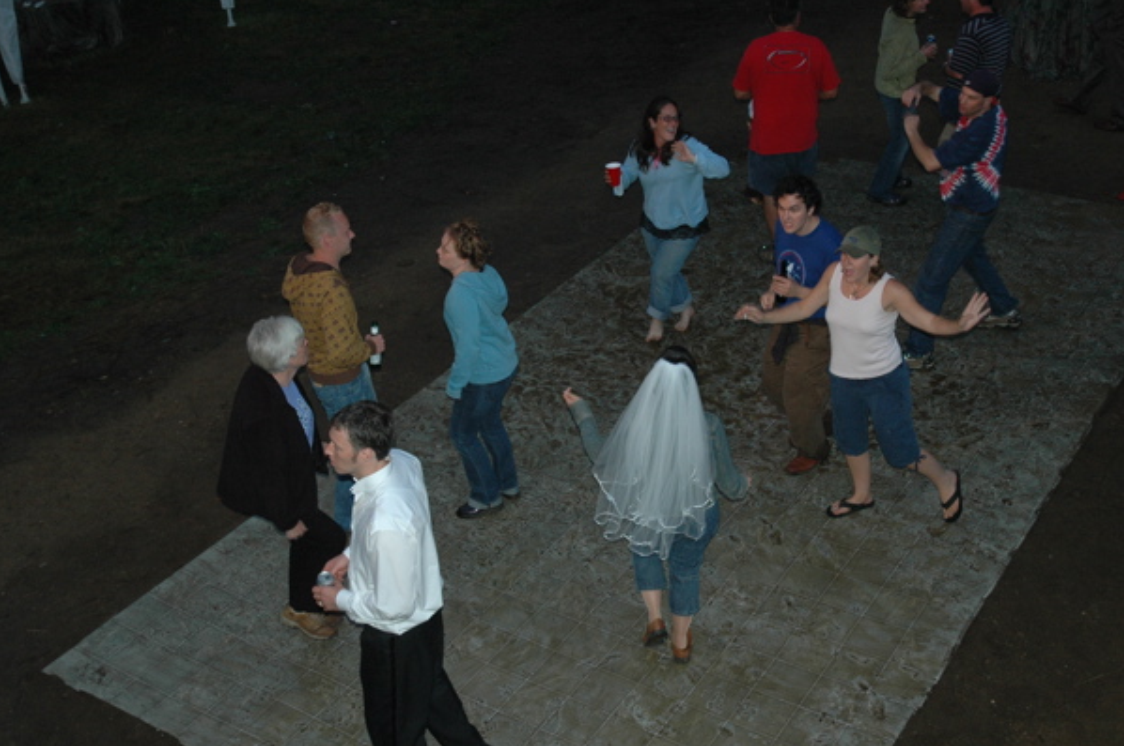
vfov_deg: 28.8
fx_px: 1451
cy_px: 396
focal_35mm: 47
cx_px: 583
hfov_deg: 42.3
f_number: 4
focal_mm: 29
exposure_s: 1/60
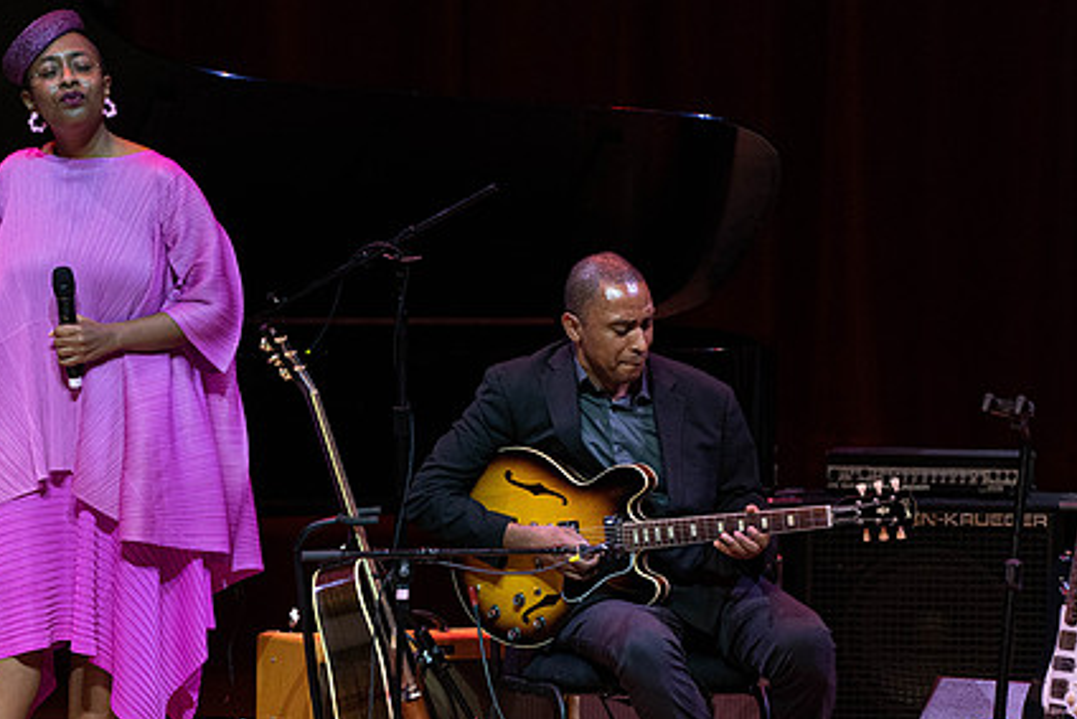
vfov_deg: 2.5
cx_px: 516
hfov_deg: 3.8
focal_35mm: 547
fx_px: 16369
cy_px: 466
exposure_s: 1/320
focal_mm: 400
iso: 4000
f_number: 8
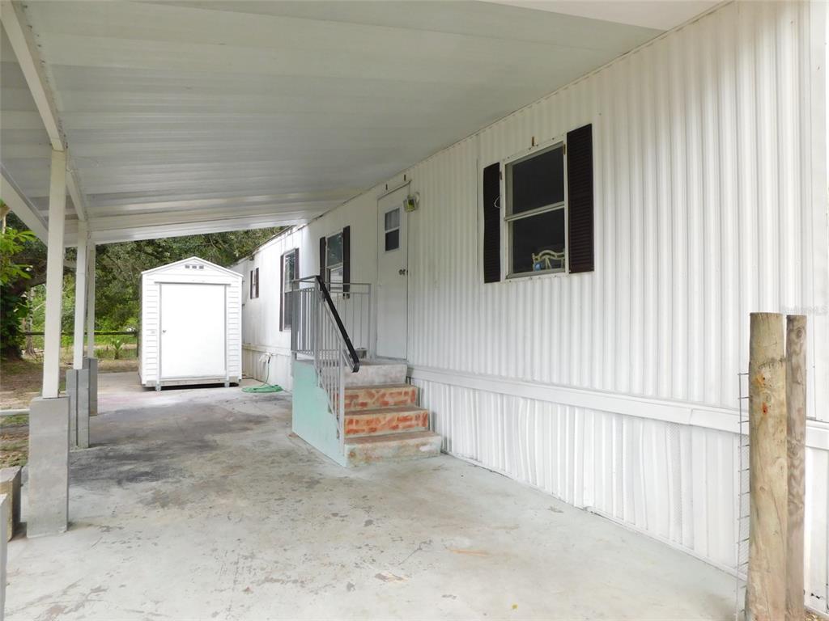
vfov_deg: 58.9
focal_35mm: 23
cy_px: 310
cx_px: 414
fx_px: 551
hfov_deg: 73.9
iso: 125
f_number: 3
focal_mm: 4
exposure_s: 1/125
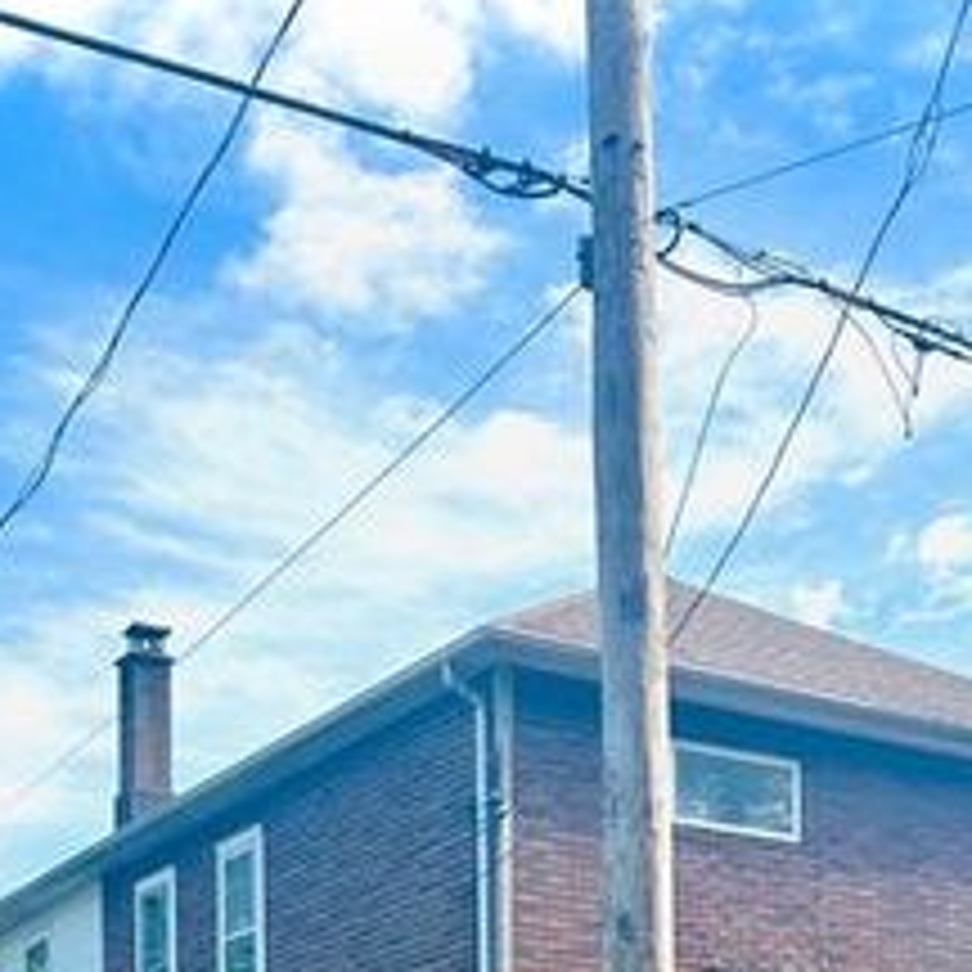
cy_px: 1424
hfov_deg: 24.3
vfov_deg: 20.9
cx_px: 531
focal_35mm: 71
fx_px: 2256
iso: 50
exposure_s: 1/2353
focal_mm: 5.7
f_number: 1.5
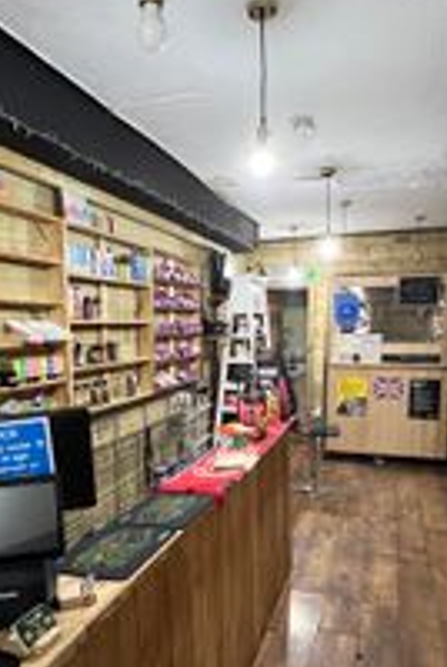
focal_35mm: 27
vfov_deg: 66.7
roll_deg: +0.4
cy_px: 400
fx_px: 501
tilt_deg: -7.7
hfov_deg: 47.9
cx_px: 187
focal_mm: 1.57
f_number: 1.8
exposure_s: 1/50
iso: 640
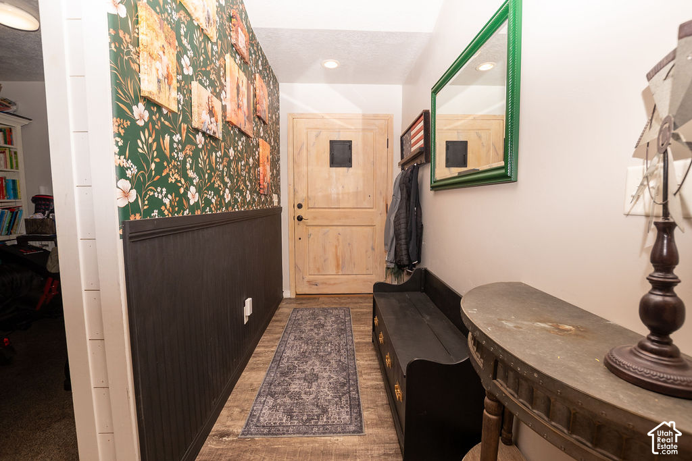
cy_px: 230
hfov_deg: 99.3
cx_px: 346
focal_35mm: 15
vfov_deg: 76.3
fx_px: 294
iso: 200
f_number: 5
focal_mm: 10
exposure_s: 1/200
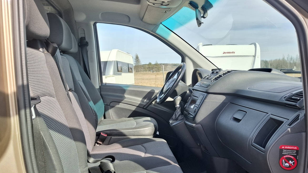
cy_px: 115
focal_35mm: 28
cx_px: 156
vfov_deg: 41.0
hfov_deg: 67.9
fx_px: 229
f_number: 1.8
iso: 50
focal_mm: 5.54
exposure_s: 1/191
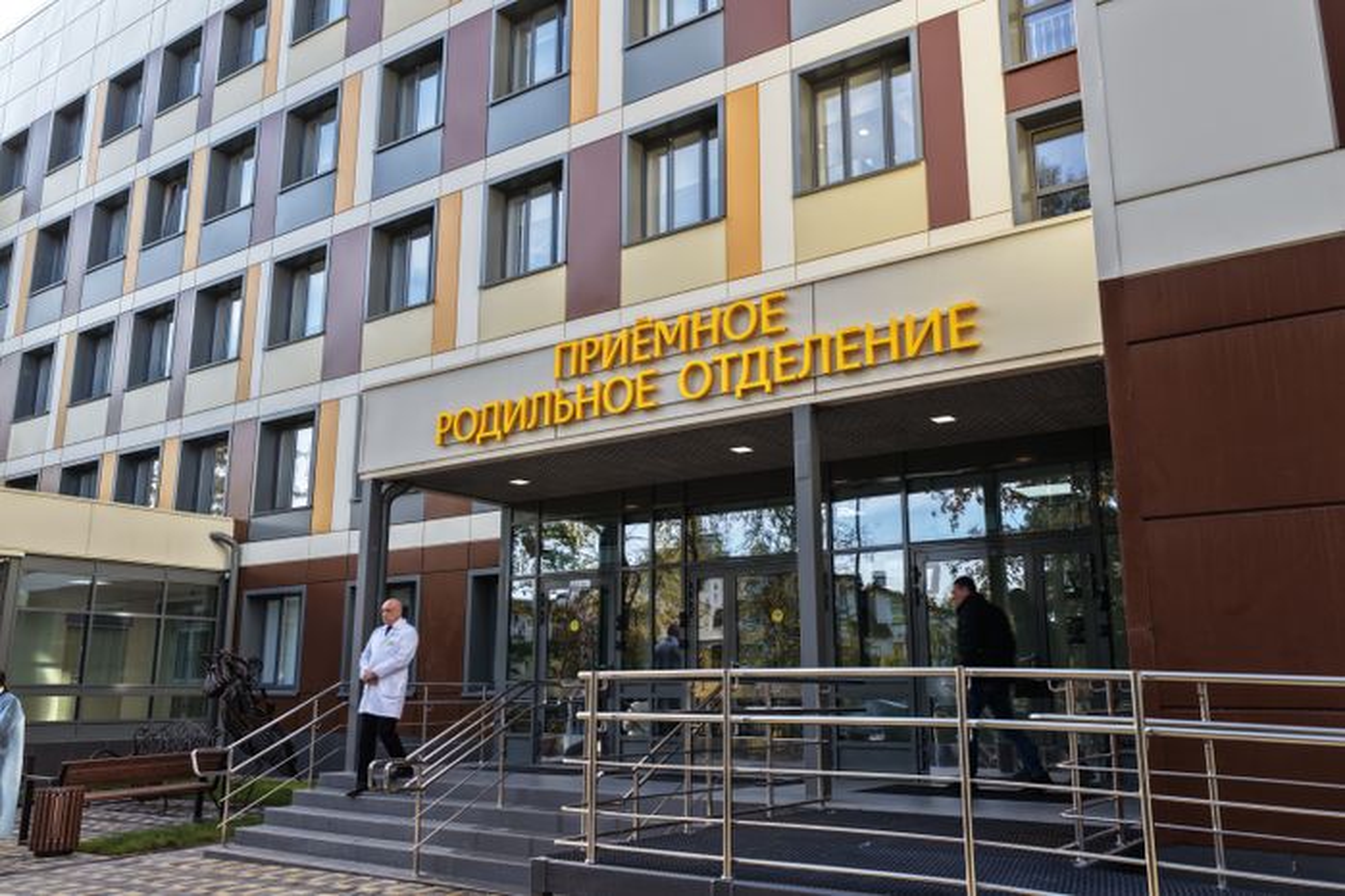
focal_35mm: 28
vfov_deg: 46.4
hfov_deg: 65.5
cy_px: 448
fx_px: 1046
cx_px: 672
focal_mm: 14.45
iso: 130
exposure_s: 1/30
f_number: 2.8
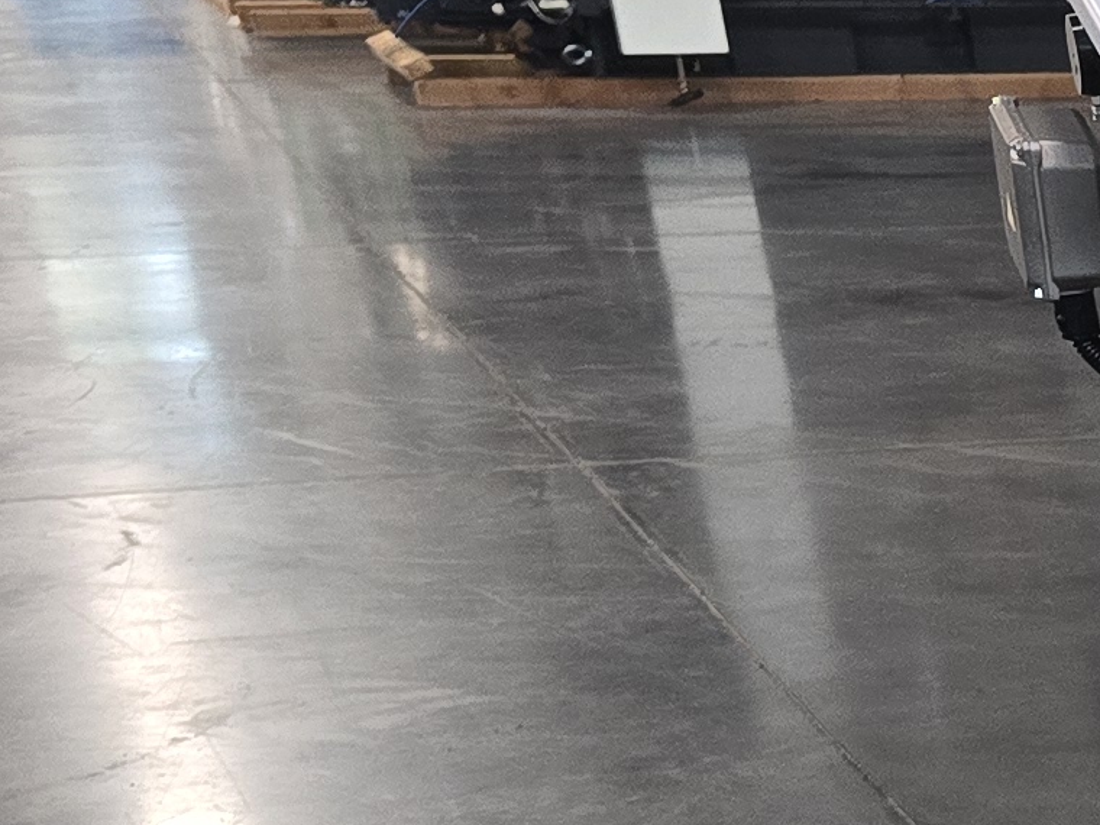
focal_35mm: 121
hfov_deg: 12.6
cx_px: 2640
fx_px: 3845
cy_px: 1602
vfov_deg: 11.2
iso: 200
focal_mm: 6.3
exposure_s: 1/120
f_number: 1.7
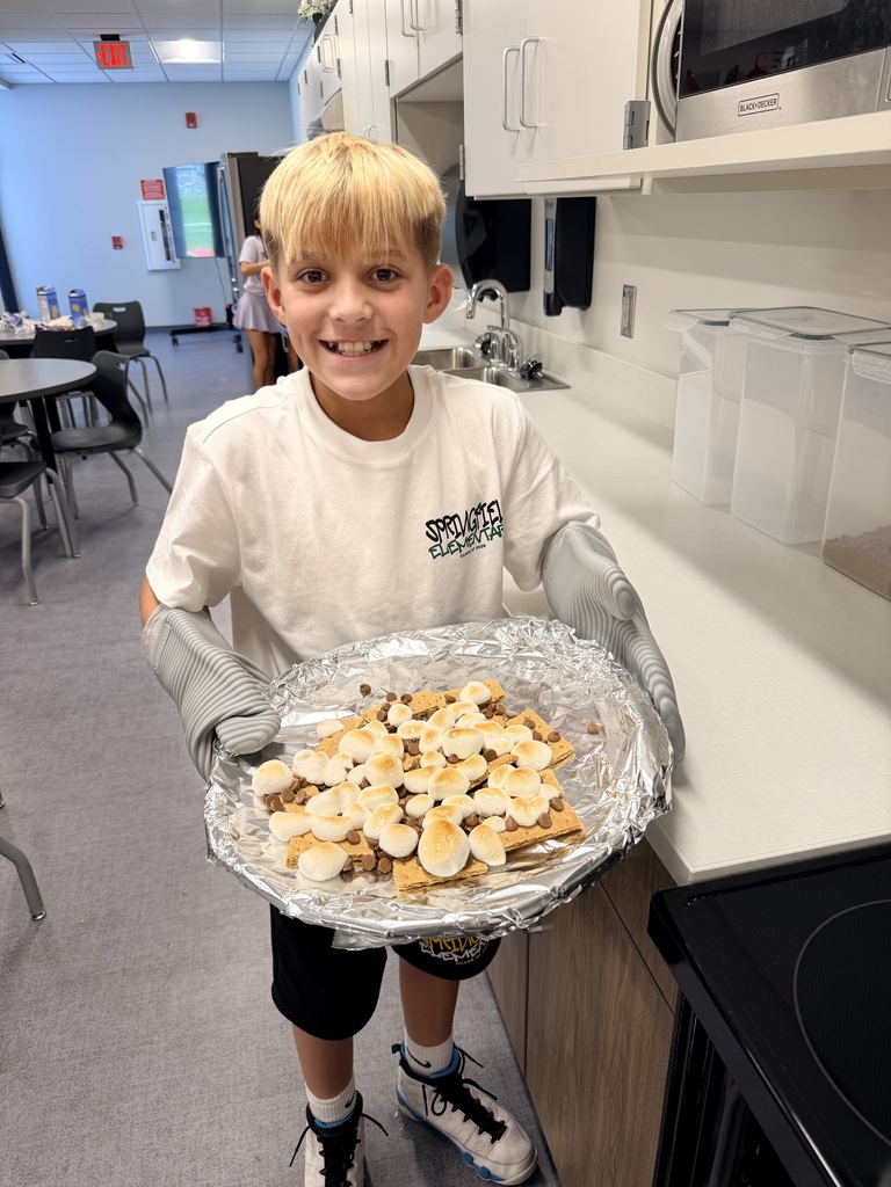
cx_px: 446
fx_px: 824
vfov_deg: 71.6
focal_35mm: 24
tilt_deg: -25.7
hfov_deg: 56.8
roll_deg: +1.3
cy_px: 594
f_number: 1.78
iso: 100
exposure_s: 1/75
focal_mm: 6.76
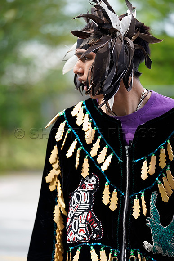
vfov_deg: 15.4
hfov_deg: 10.3
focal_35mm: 133
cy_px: 130
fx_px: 964
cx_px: 87
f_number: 2.8
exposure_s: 1/400
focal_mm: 133
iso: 320
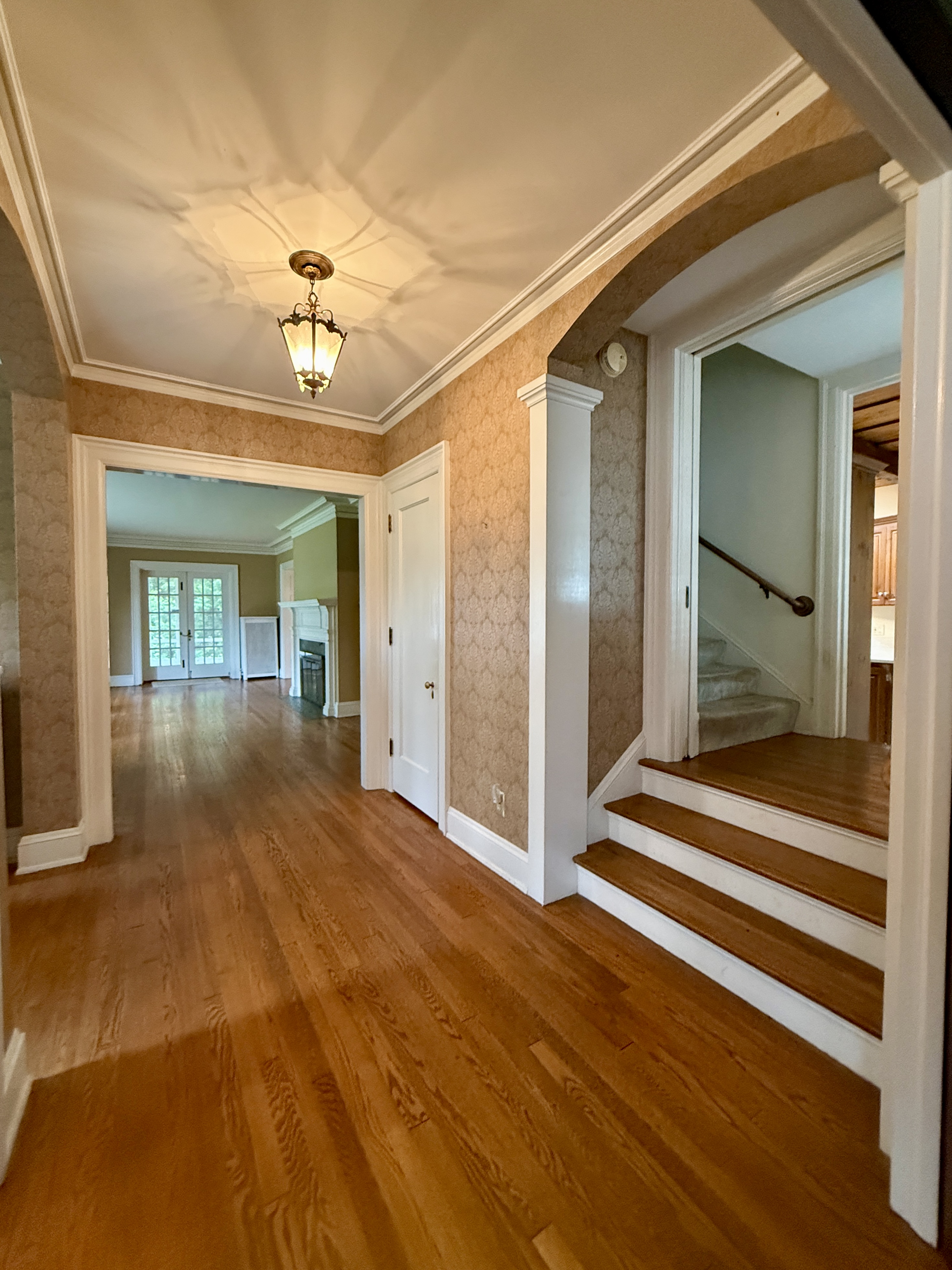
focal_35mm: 14
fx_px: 513
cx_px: 476
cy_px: 635
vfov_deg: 102.1
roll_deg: +0.7
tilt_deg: -2.6
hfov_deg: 85.7
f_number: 2.2
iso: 640
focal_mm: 2.22
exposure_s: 1/60
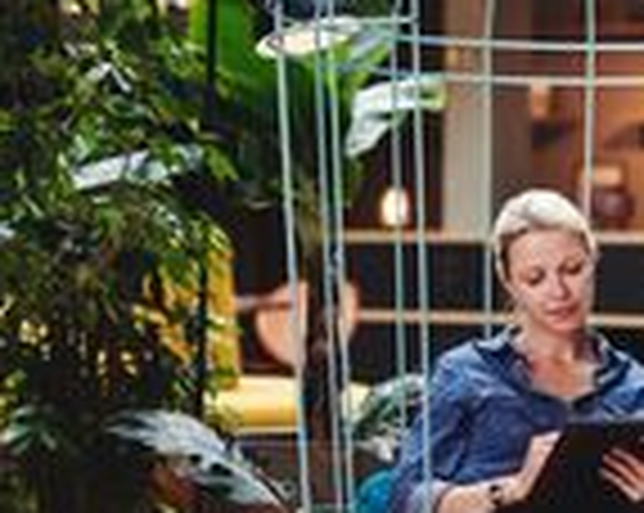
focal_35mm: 168
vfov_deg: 9.2
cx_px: 748
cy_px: 227
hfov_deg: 11.3
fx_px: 3198
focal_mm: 50
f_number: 1.8
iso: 100
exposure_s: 1/250
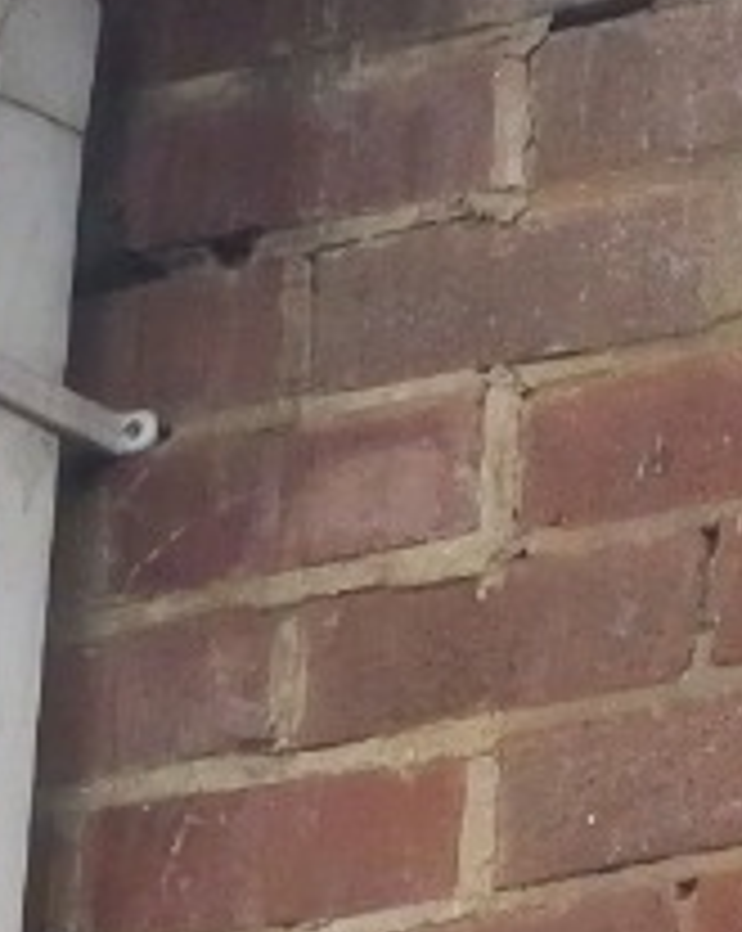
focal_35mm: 391
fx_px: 10757
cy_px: 99
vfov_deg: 4.9
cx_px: 112
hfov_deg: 3.9
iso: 50
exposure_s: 1/716
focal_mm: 7.9
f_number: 2.4
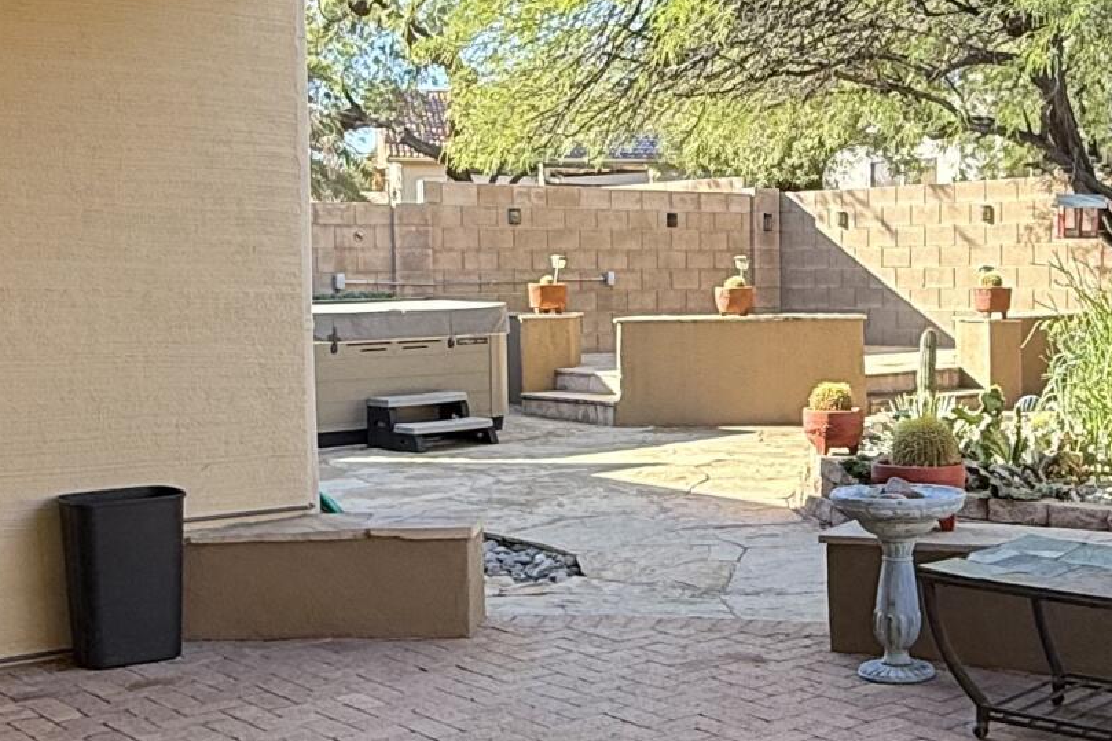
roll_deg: +0.4
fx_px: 1668
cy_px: 352
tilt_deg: -2.4
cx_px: 779
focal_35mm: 54
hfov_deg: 36.3
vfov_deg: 25.0
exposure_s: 1/273
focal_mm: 2.22
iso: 50
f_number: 2.2
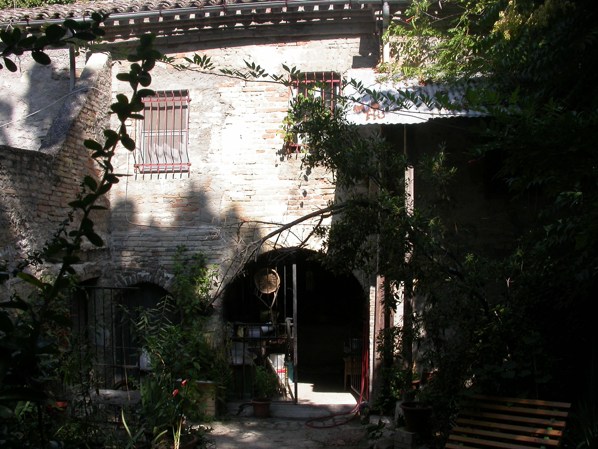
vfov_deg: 37.7
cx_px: 299
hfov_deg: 49.0
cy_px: 224
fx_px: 656
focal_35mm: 38
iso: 100
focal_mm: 7.85
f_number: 6
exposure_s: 1/231
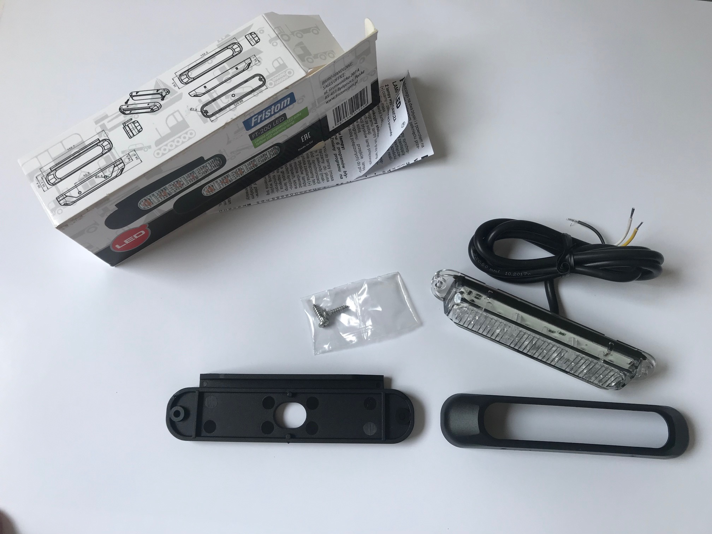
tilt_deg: -74.7
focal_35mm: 28
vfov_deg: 49.7
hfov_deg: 63.4
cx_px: 356
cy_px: 267
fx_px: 576
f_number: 1.8
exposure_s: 1/481
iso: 20
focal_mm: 3.99
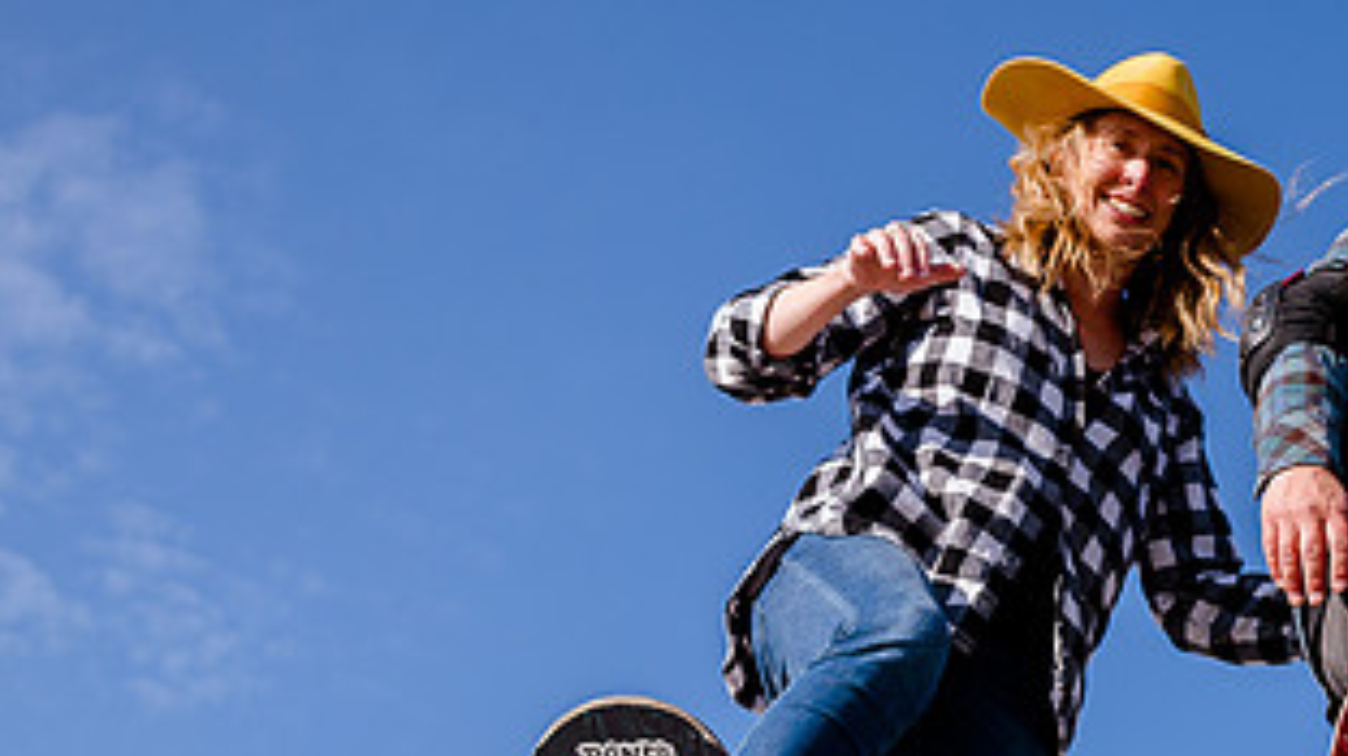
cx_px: 1253
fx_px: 2893
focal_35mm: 81
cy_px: 659
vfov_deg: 14.8
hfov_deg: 25.3
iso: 200
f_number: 5.6
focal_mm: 38
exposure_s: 1/640
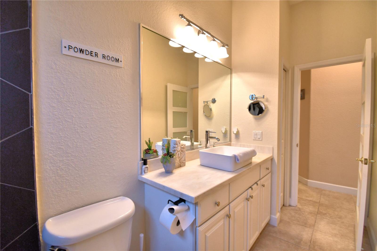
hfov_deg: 100.4
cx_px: 188
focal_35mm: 15
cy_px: 126
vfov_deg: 77.3
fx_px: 157
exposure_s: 1/40
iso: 400
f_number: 4.5
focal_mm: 10
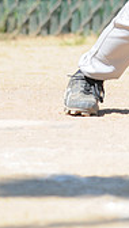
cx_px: 233
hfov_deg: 0.8
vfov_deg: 1.3
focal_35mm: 1625
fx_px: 9842
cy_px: -126
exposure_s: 1/800
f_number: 4
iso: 200
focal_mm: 300
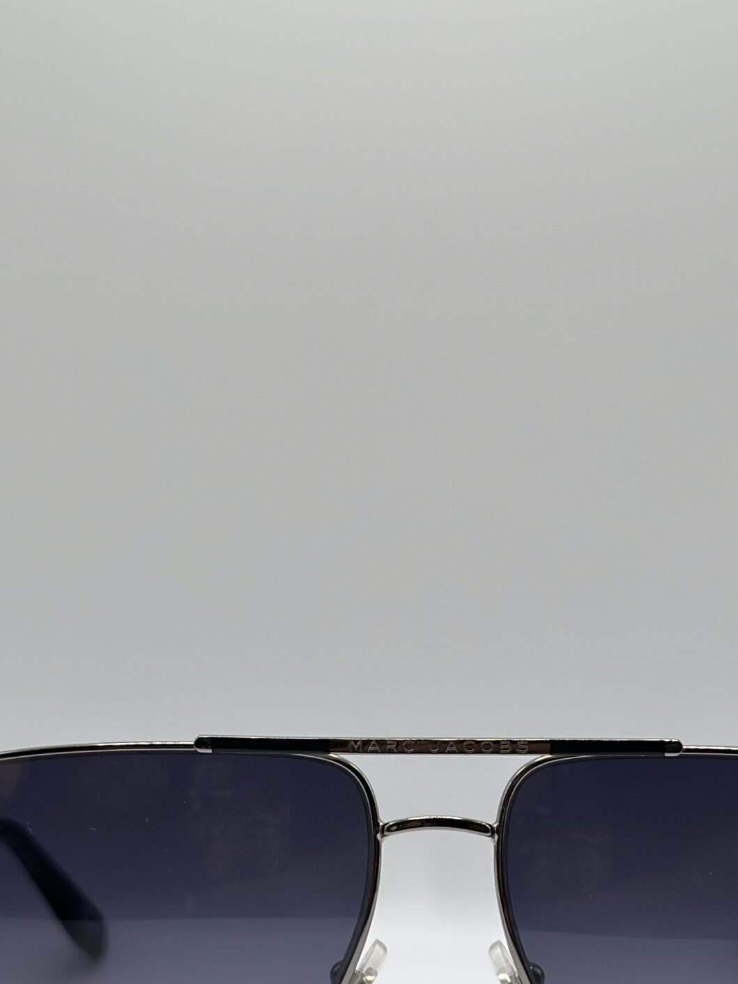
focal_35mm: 87
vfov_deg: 22.4
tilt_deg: -9.2
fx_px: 2473
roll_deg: -1.8
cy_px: 643
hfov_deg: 17.0
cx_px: 424
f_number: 1.78
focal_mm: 6.86
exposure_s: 1/590
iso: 80
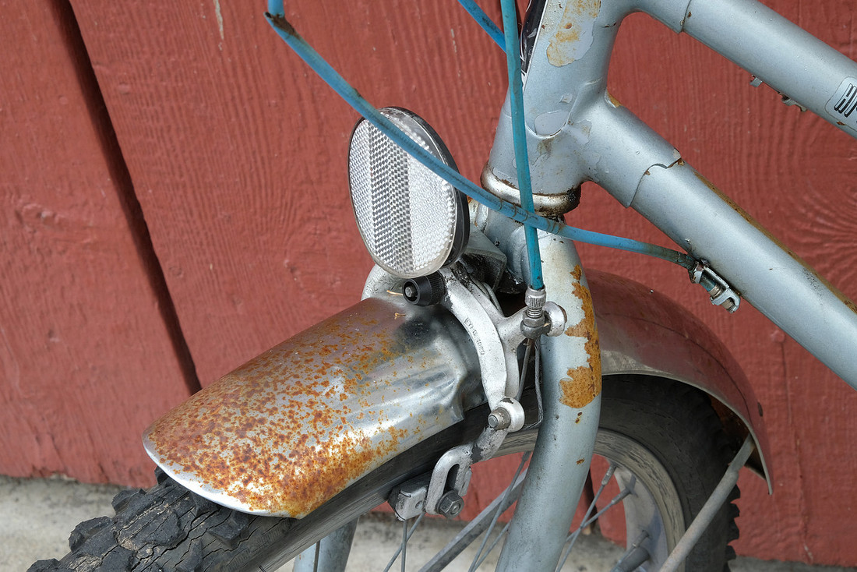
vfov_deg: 18.0
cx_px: 428
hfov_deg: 26.6
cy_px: 286
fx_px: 1810
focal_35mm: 76
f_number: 16
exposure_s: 1/34
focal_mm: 50.5
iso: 800
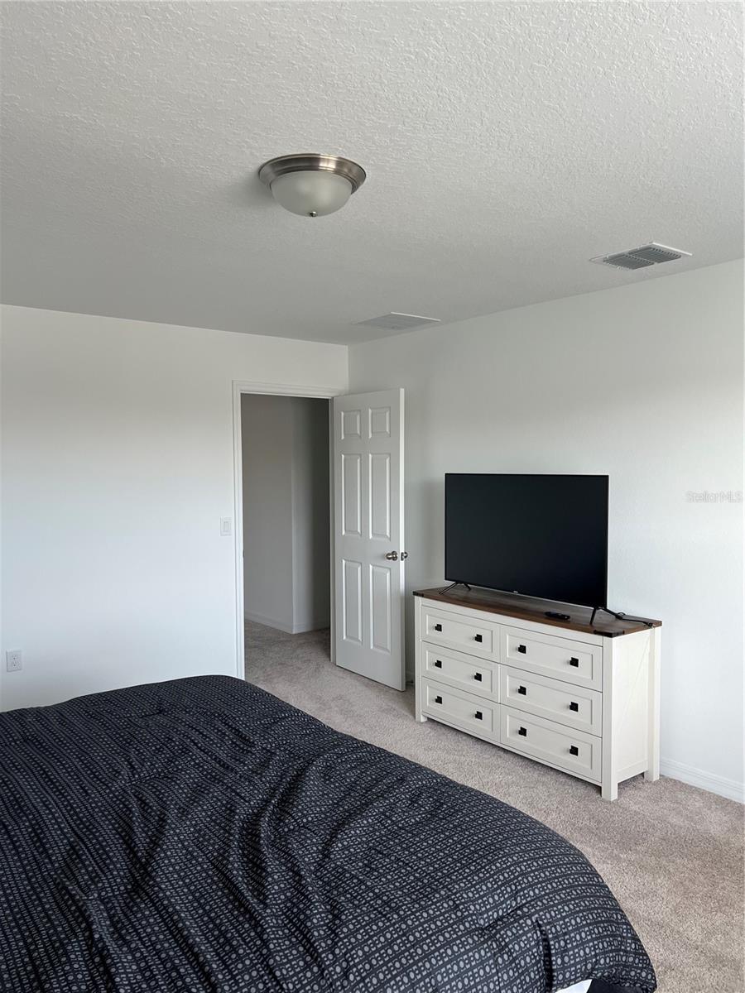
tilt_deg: -3.4
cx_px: 372
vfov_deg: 67.3
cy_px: 496
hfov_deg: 53.1
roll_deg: +1.4
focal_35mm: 26
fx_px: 746
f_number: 1.5
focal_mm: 5.7
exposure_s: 1/120
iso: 125
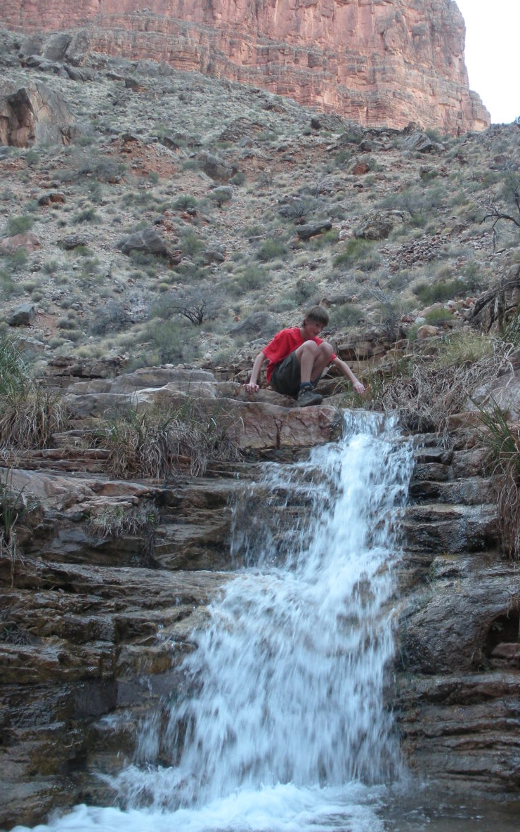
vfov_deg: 45.3
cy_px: 407
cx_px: 340
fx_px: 998
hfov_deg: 29.0
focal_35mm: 44
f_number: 3.5
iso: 119
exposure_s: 1/57.5
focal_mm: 6.3
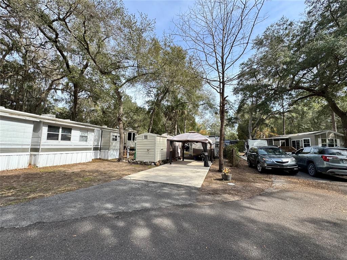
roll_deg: -1.6
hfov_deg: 102.1
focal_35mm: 14
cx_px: 174
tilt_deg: +6.2
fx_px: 140
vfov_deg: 85.7
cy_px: 130
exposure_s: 1/879
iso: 50
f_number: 2.2
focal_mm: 2.22
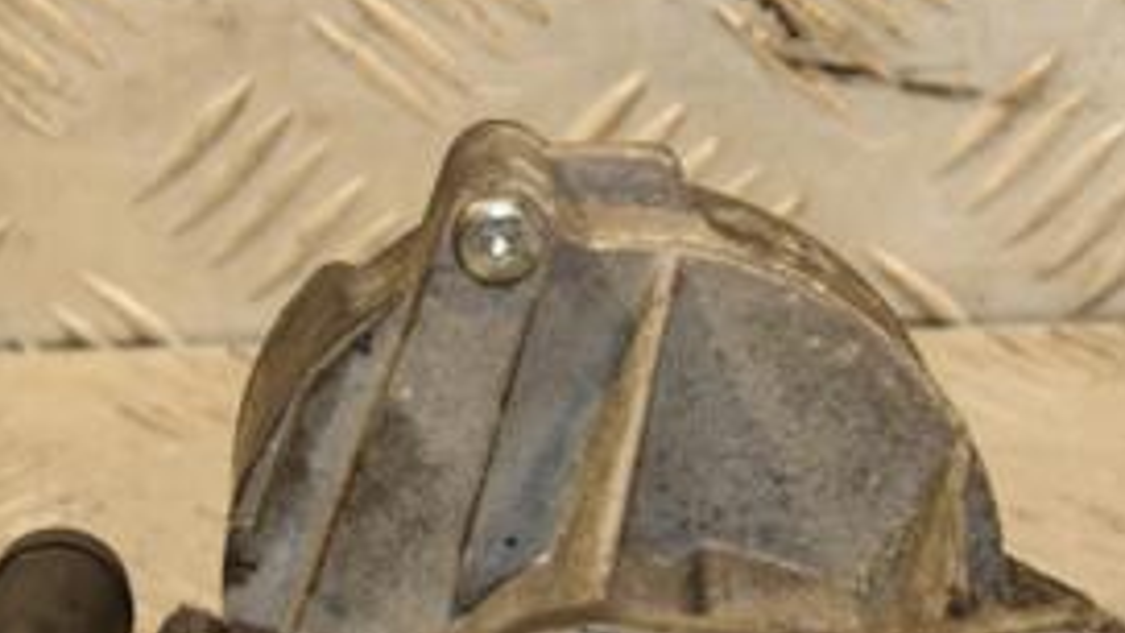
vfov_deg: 5.3
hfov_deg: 9.4
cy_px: 633
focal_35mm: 229
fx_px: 6831
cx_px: 604
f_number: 5.3
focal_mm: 66
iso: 800
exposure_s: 1/160
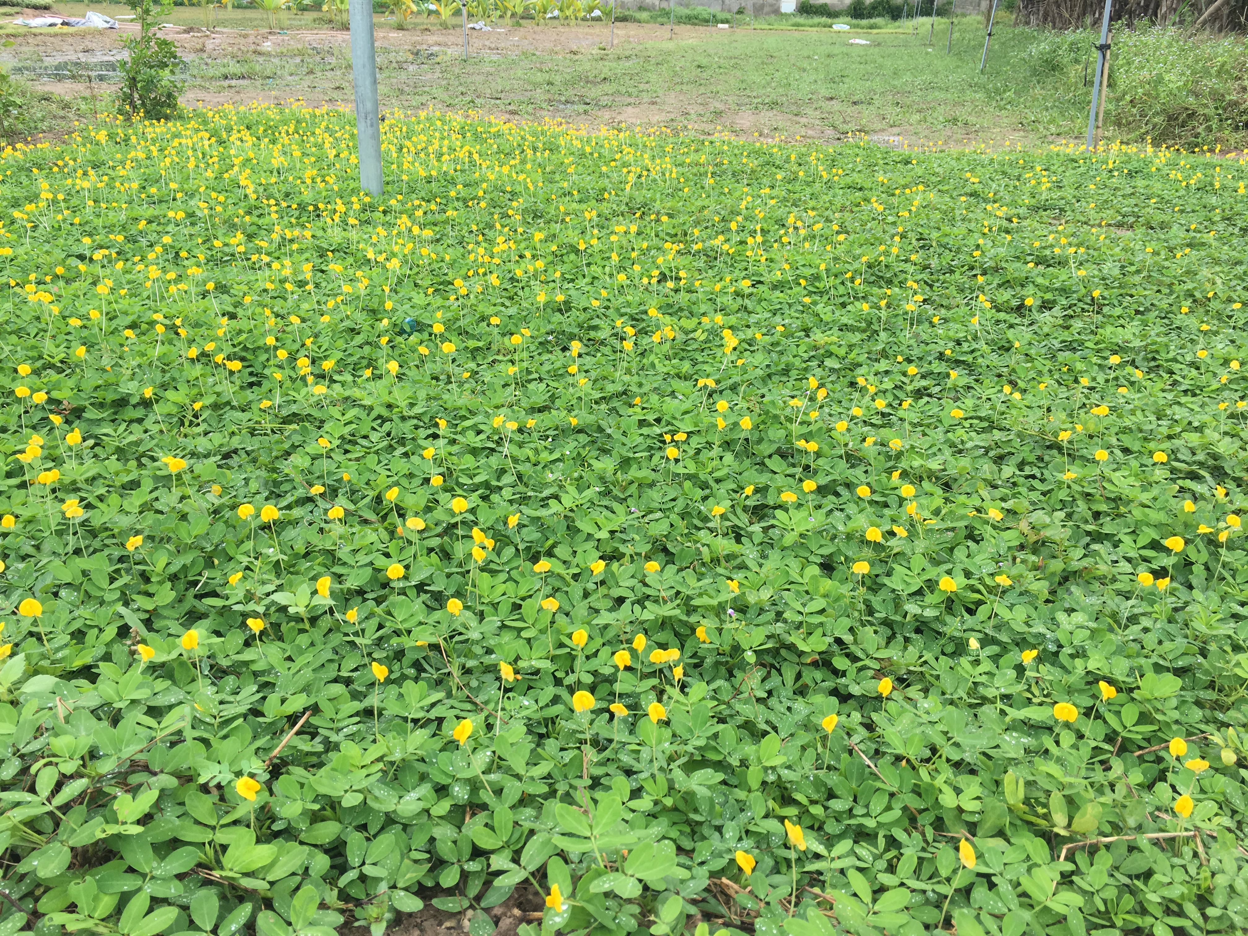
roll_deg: -1.5
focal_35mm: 29
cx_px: 624
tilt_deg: -22.2
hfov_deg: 61.7
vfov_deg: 48.2
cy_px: 468
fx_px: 1046
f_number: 2.2
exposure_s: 1/503
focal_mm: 4.15
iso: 25
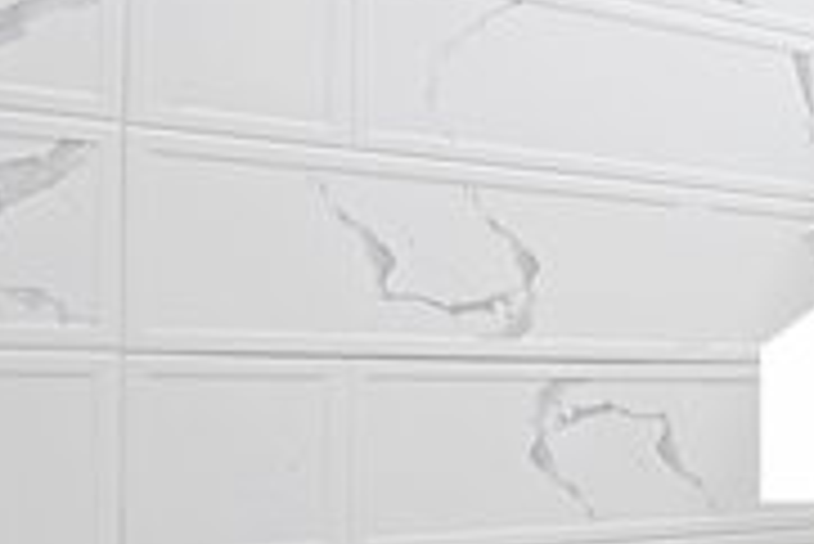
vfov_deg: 18.2
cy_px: 375
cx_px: 1313
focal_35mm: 75
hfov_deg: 21.3
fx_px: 1697
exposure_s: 1/160
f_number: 4
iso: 400
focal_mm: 17
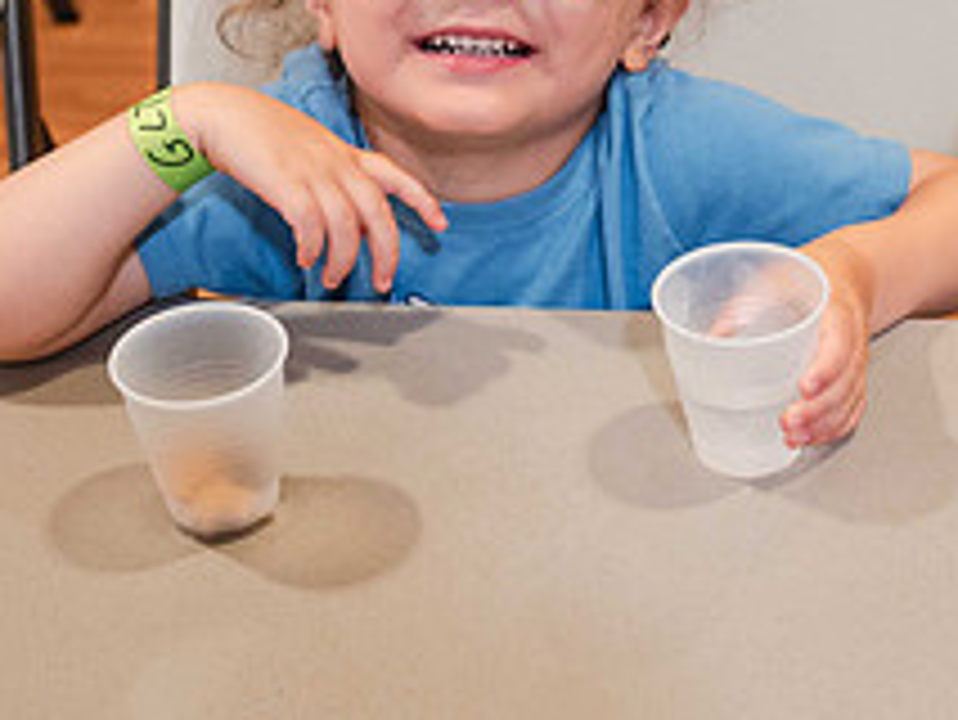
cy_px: 228
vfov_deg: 17.5
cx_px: 532
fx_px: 2326
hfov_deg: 23.3
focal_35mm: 84
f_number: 4
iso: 3200
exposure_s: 1/80
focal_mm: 30
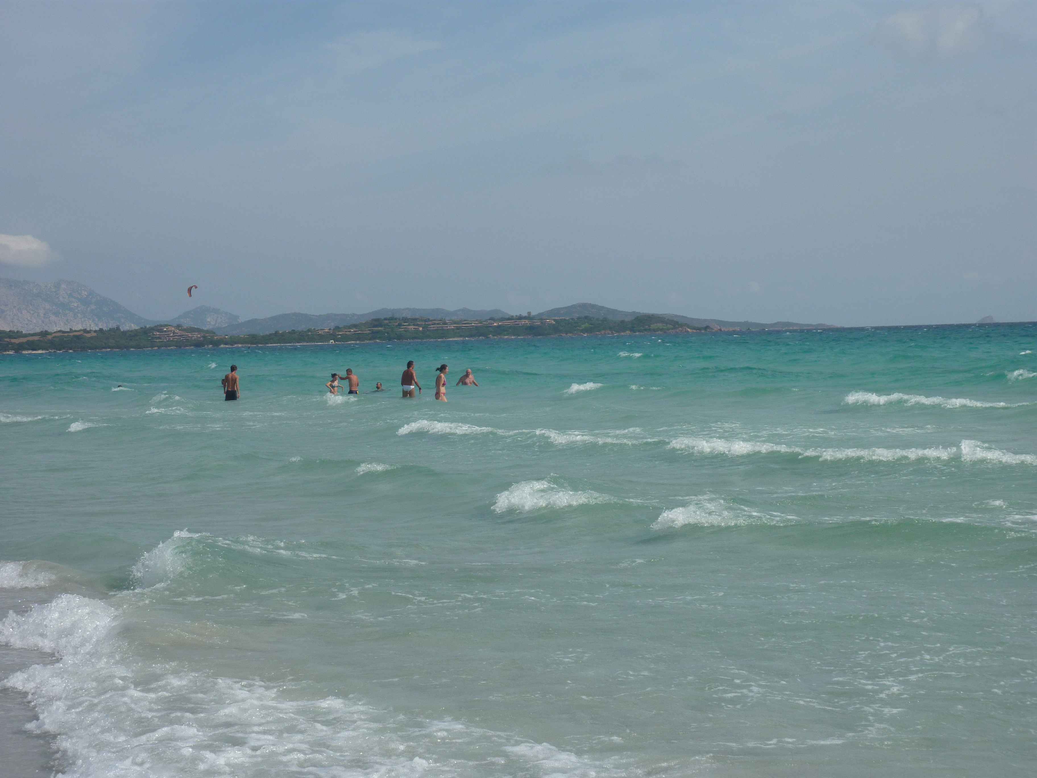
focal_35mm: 67
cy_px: 389
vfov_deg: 21.9
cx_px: 518
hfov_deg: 29.0
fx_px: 2007
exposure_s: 1/800
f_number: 5.6
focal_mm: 11
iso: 80
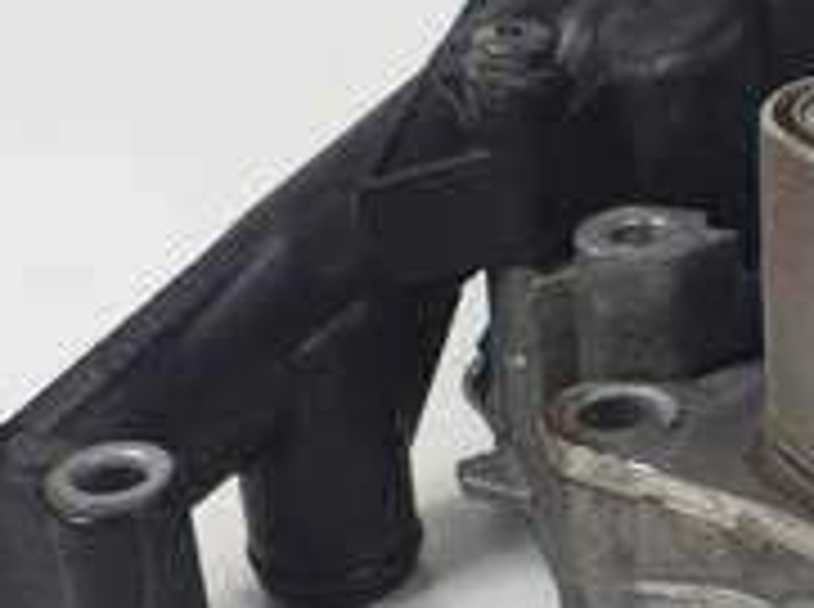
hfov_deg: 19.8
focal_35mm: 92
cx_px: 1030
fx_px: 2159
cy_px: 372
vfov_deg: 16.0
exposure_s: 1/149
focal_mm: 4.3
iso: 50
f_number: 2.4
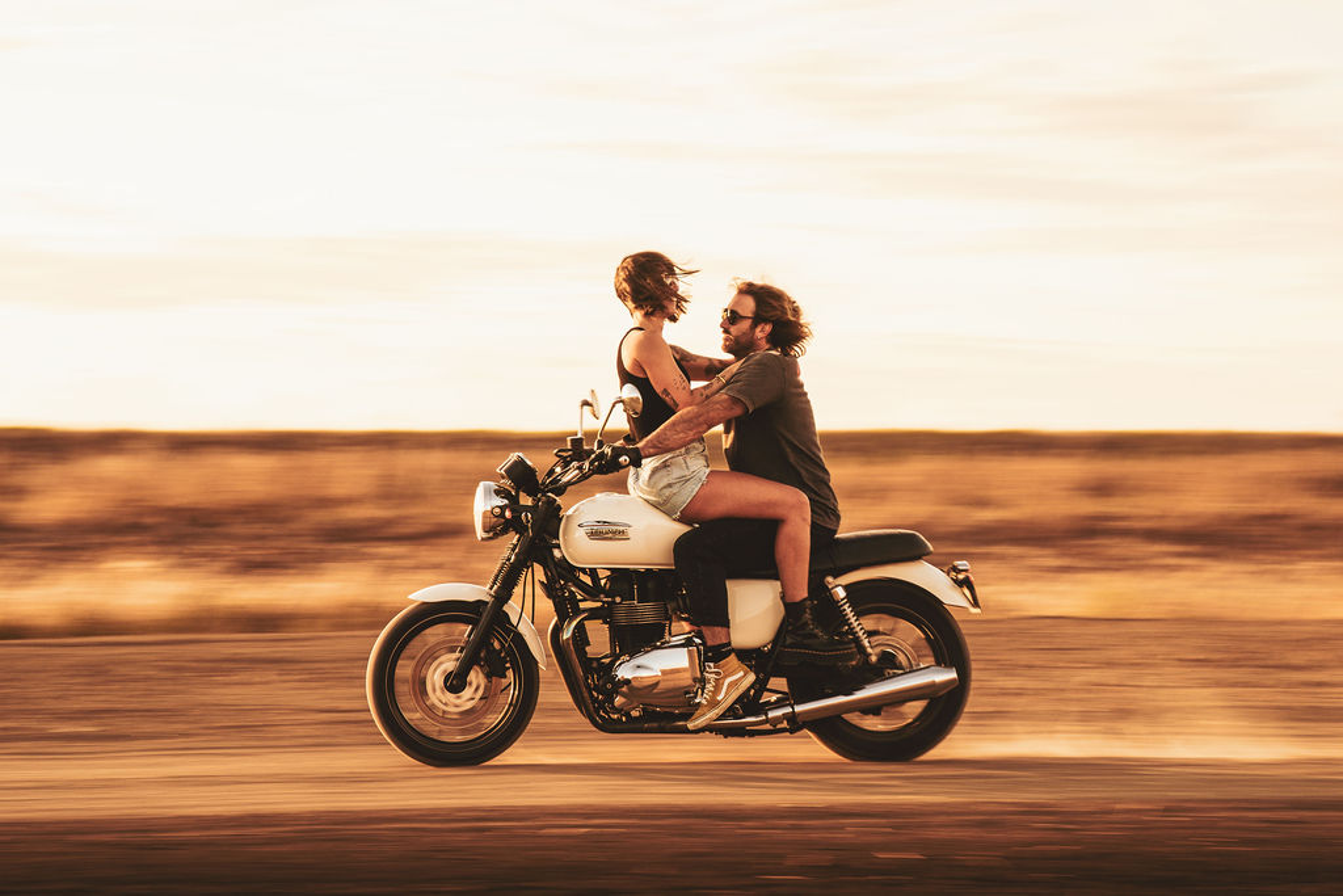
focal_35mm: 111
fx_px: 4123
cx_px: 613
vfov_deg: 12.4
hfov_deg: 18.5
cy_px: 447
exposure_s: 1/60
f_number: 10
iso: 125
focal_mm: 100
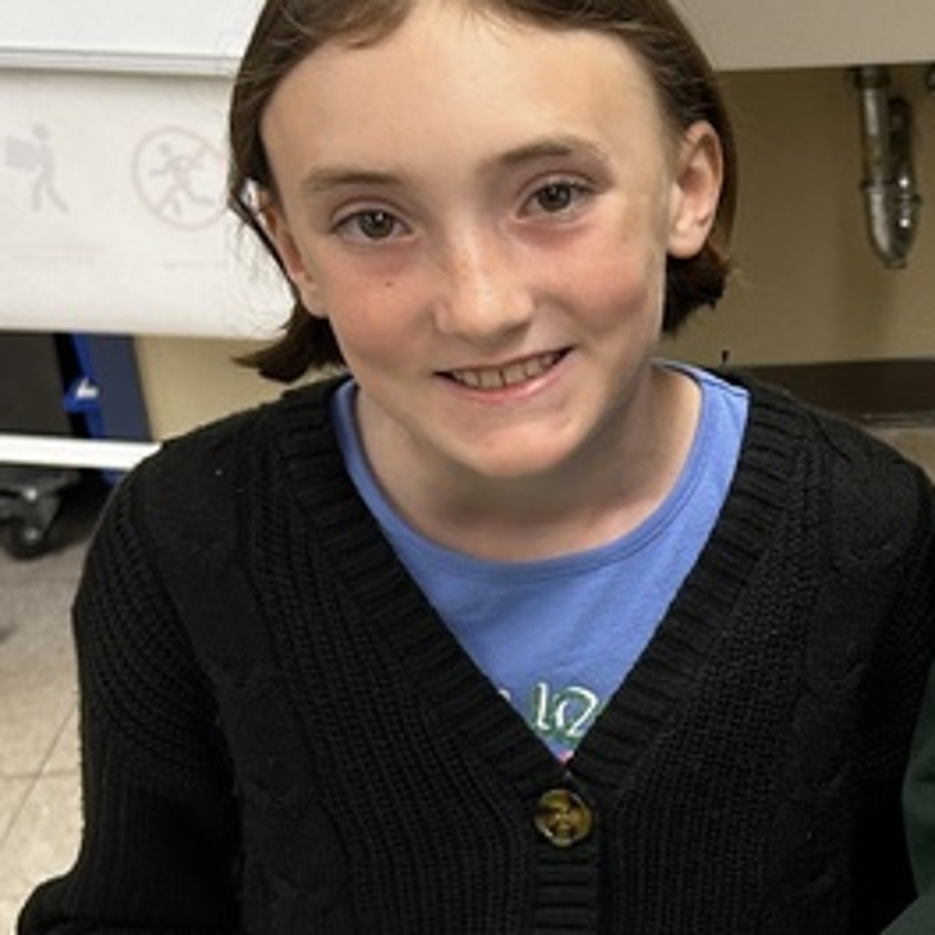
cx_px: 1126
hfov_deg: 18.5
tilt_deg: -27.9
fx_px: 2720
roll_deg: +0.2
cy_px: 758
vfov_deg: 19.3
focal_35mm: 89
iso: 100
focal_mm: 5.7
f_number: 1.5
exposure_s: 1/62
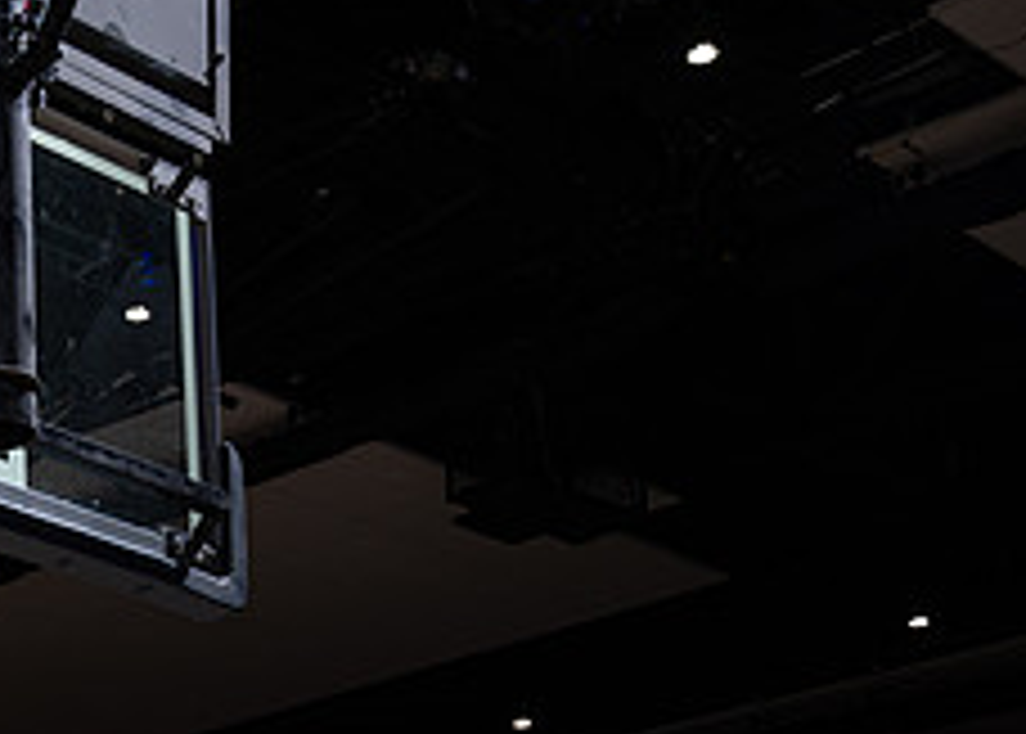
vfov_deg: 15.8
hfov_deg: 21.1
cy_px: 833
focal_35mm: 88
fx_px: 2565
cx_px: -196
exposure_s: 1/60
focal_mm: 33
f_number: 6.3
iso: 100
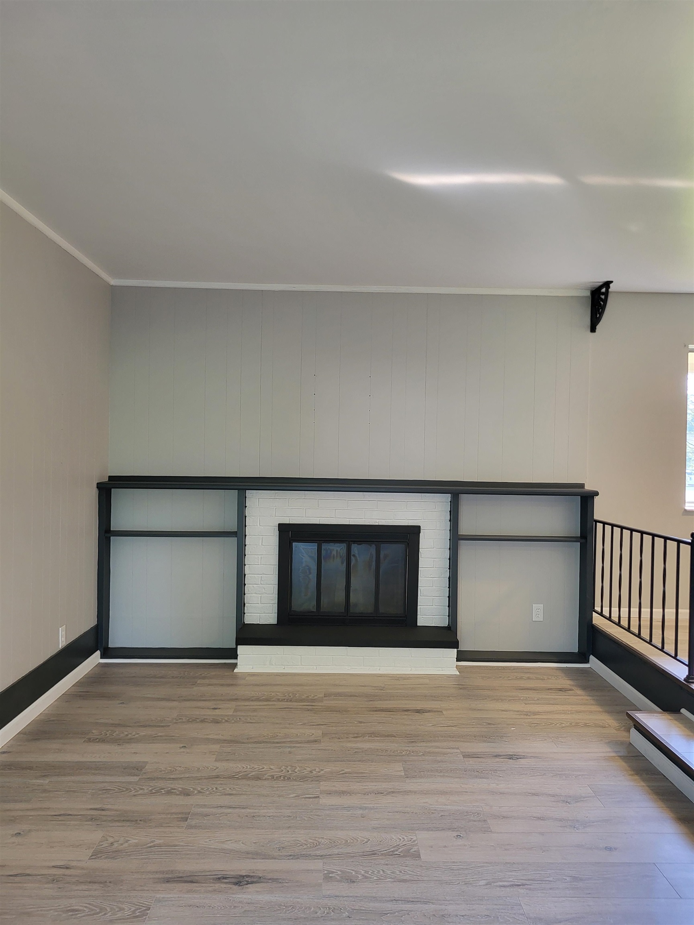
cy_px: 462
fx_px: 695
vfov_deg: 67.3
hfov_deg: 53.1
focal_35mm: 26
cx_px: 347
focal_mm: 5.4
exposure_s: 1/60
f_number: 1.8
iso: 200
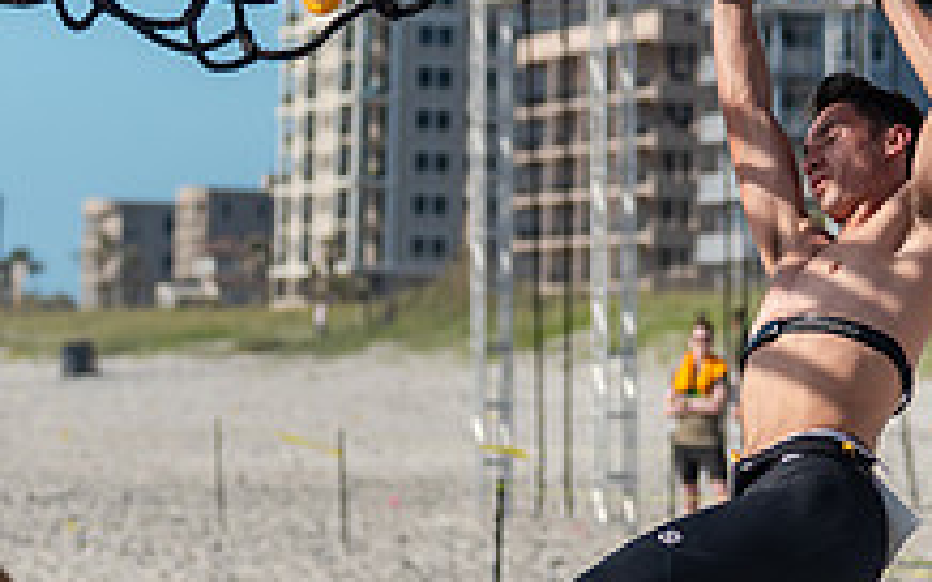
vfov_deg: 6.1
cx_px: 882
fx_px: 5484
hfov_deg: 9.7
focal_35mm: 216
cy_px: 267
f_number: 2.8
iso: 280
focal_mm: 70
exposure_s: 1/4000
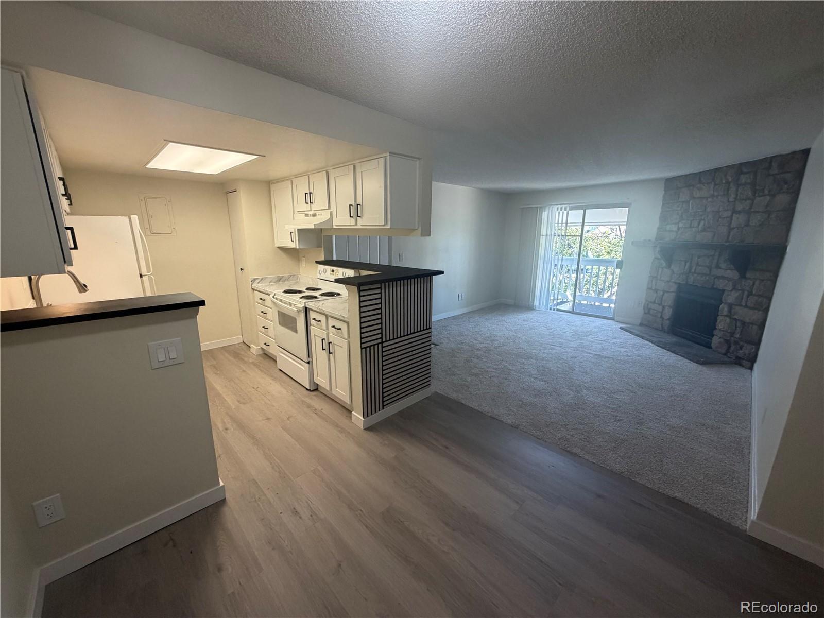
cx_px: 412
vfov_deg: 85.7
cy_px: 309
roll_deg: -0.8
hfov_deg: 102.1
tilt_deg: -13.5
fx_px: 333
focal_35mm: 14
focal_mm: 2.22
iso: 320
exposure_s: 1/120
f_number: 2.2
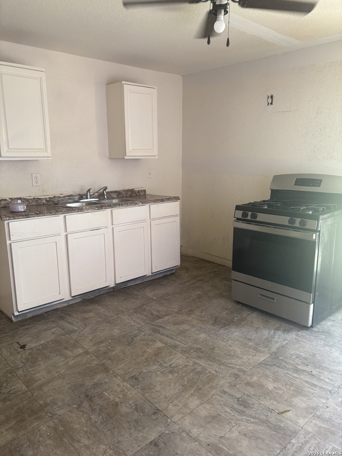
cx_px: 171
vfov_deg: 67.3
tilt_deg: -10.6
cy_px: 228
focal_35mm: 26
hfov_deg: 53.1
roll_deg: +0.6
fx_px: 343
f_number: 1.6
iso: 160
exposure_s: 1/60
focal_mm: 5.96
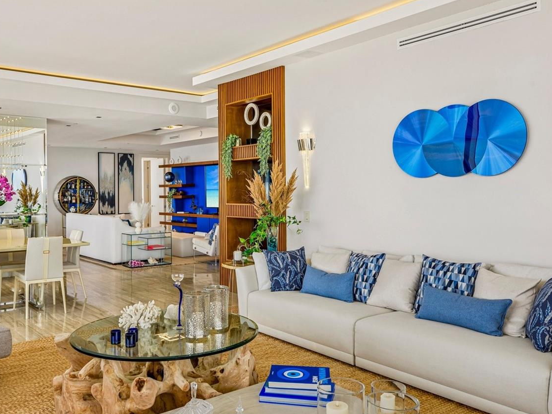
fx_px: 526
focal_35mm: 33
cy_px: 198
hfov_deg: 55.2
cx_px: 246
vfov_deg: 42.9
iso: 200
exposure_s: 1/30
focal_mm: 24
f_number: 9
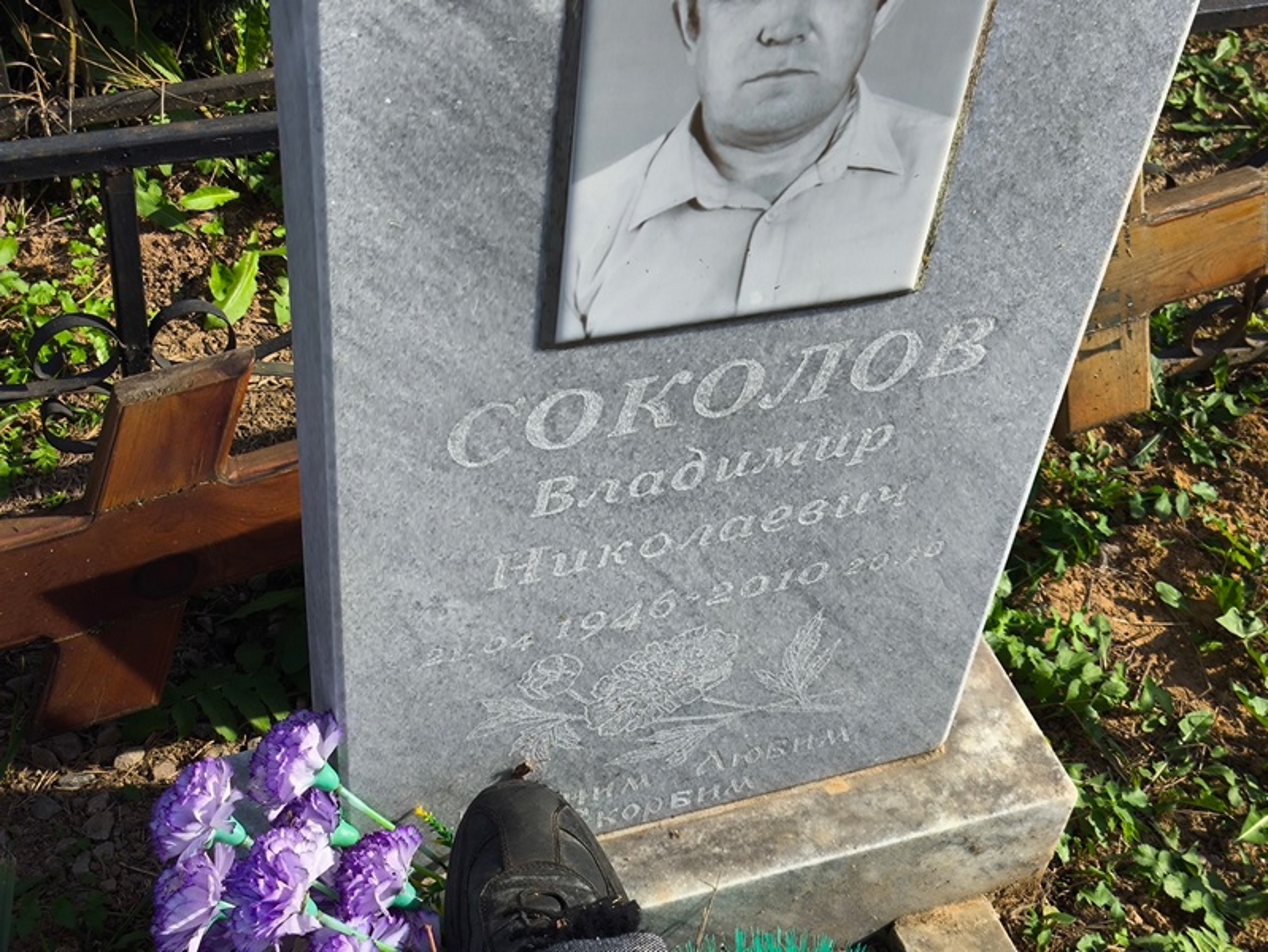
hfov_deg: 38.2
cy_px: 476
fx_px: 1832
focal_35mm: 50
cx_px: 634
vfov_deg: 29.1
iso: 50
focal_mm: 4.71
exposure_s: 1/1118
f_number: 1.7
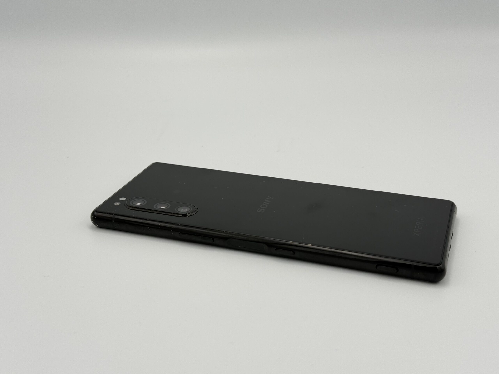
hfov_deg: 39.7
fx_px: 692
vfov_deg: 30.3
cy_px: 187
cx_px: 250
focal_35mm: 48
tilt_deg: -22.8
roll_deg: +0.3
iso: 64
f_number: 1.78
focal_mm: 6.76
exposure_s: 1/538
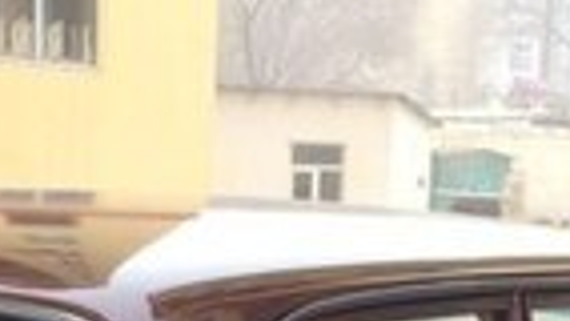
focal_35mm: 147
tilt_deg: -16.2
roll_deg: -0.8
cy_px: 885
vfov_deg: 7.5
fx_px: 2223
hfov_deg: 14.6
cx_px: 329
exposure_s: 1/250
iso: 32
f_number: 2.2
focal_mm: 4.15
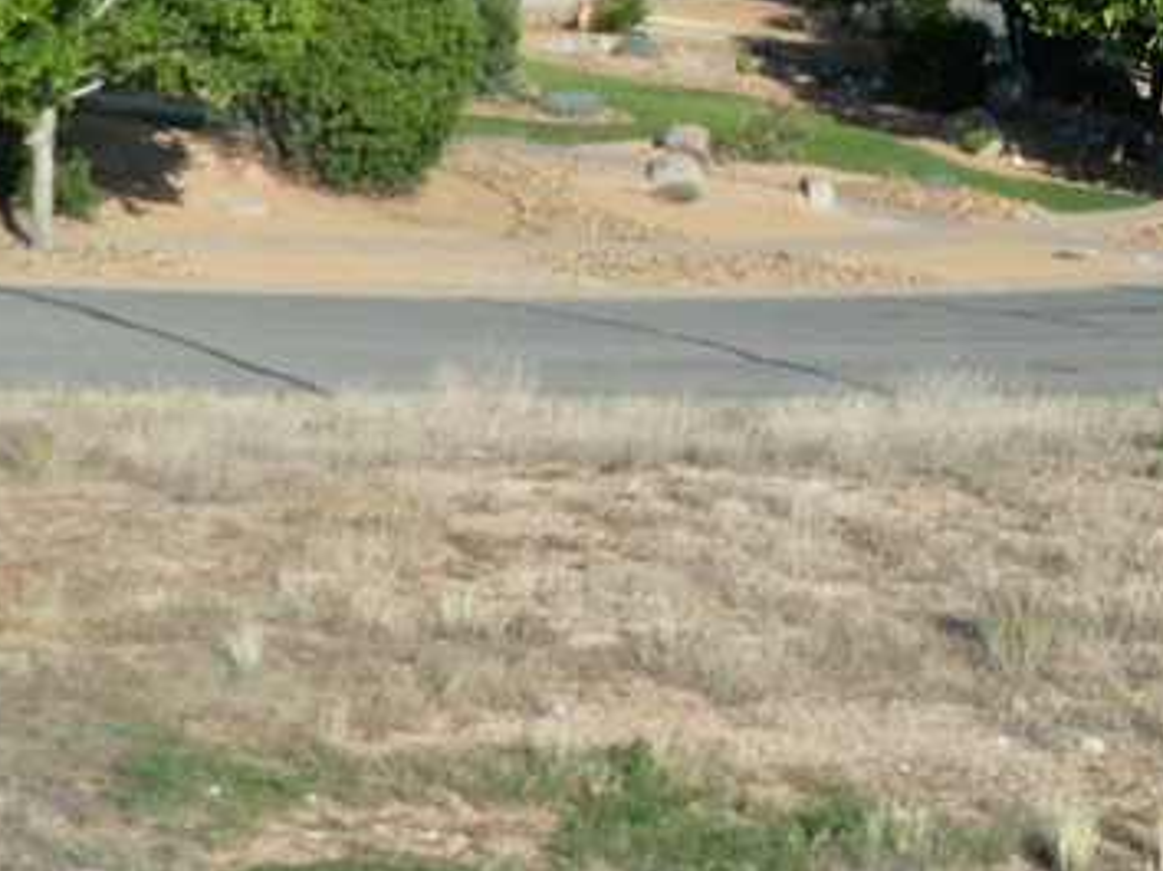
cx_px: -1314
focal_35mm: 139
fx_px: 4667
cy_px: 565
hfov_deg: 12.2
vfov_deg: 10.6
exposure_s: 1/2500
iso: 110
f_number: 1.7
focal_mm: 6.72
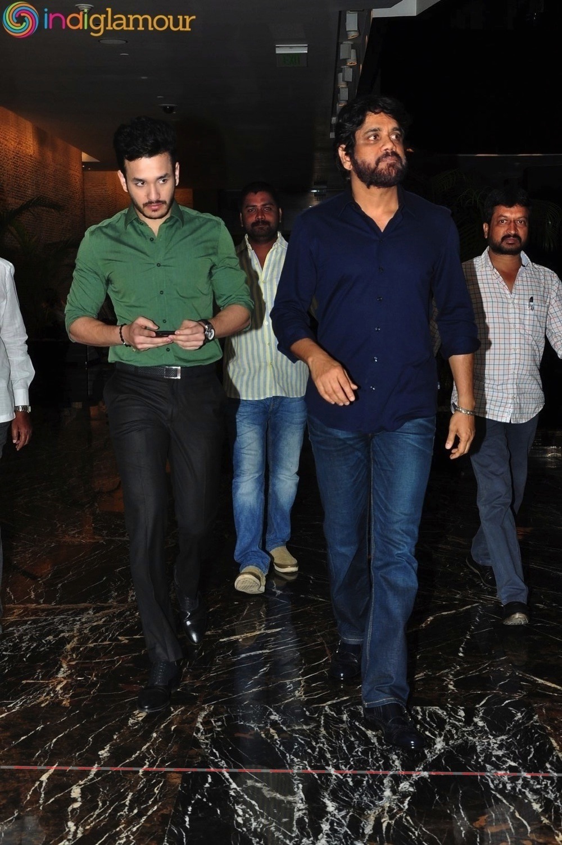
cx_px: 281
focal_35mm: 52
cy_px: 422
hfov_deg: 25.7
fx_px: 1232
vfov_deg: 37.9
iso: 400
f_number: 8
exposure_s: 1/125
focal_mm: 35
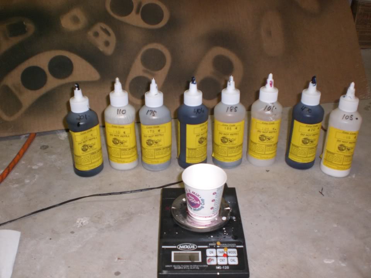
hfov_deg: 49.0
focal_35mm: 38
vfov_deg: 37.7
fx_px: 407
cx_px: 186
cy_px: 139
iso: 200
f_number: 3.1
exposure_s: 1/60
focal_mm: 6.3
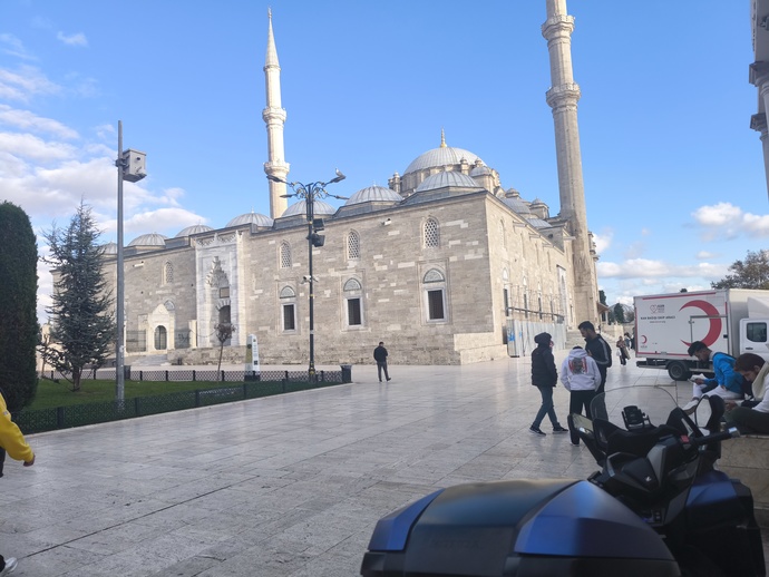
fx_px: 533
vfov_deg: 56.8
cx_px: 384
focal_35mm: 24
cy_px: 288
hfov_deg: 71.6
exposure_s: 1/884
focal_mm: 6.92
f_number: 1.9
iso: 50
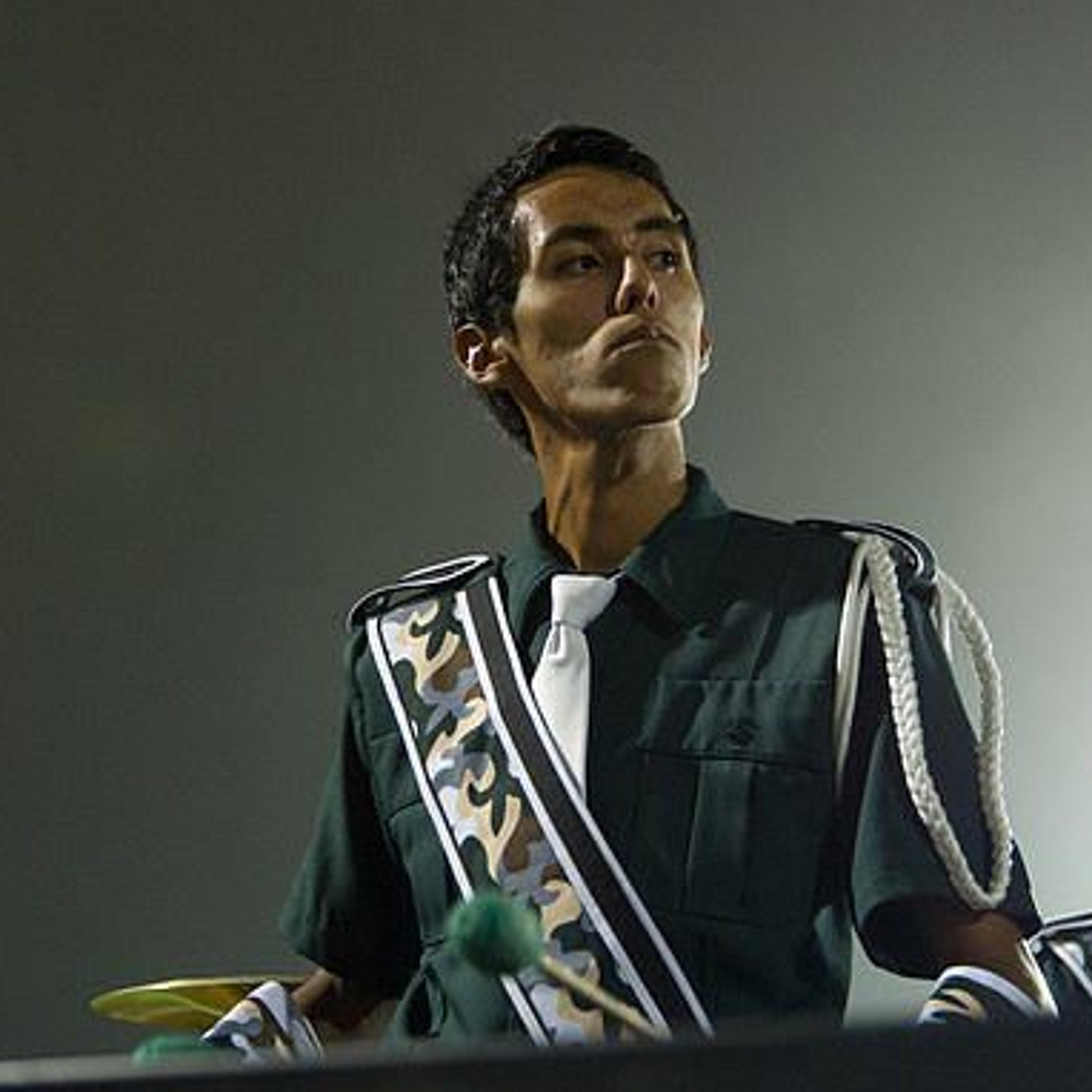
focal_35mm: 80
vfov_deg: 21.7
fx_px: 2855
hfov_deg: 21.6
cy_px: 546
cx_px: 632
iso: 12800
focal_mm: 62
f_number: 5
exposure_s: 1/100
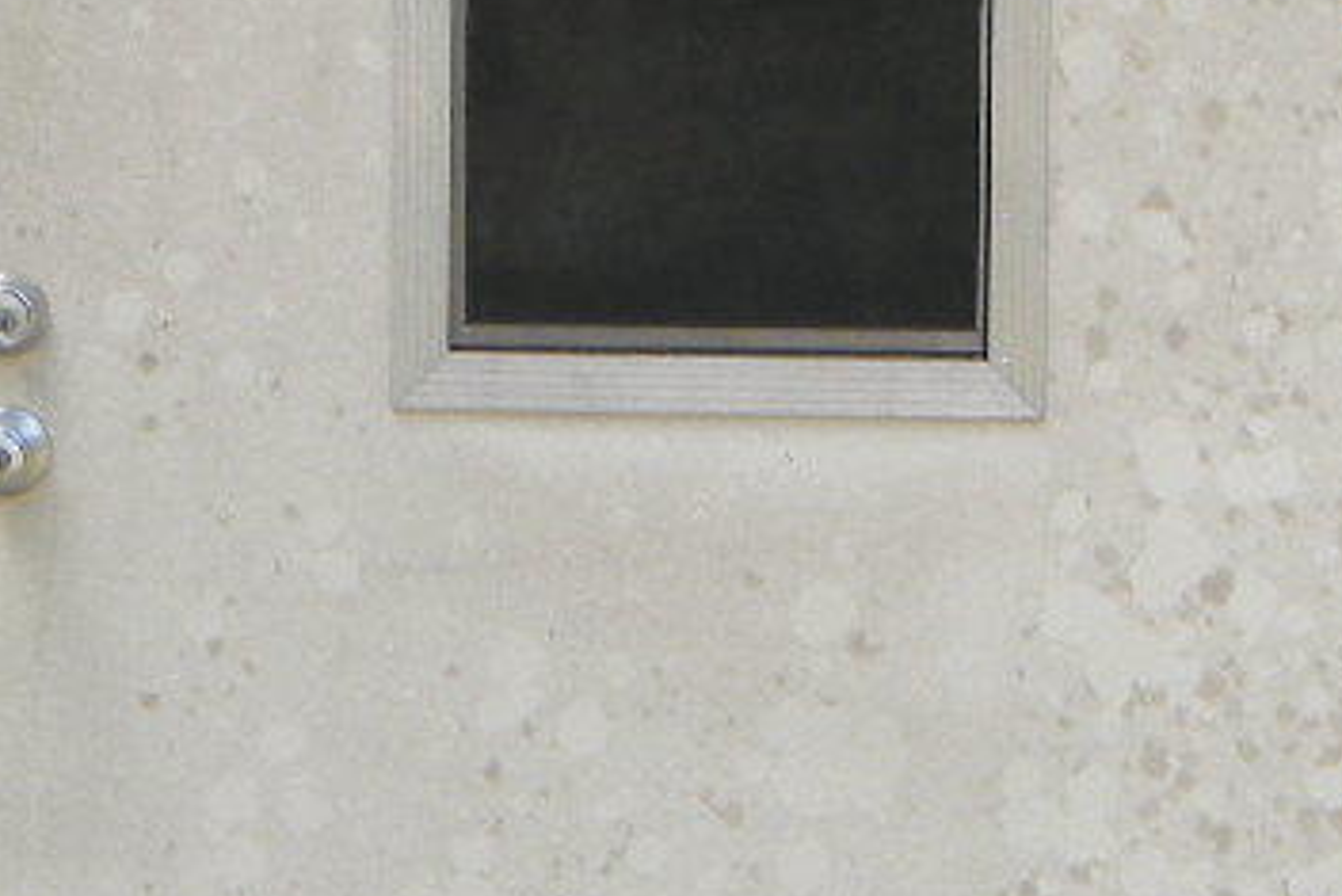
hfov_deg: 8.2
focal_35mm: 251
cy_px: 549
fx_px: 9360
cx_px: 728
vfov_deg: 5.5
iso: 110
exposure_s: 1/150
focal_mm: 15.1
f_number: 4.5
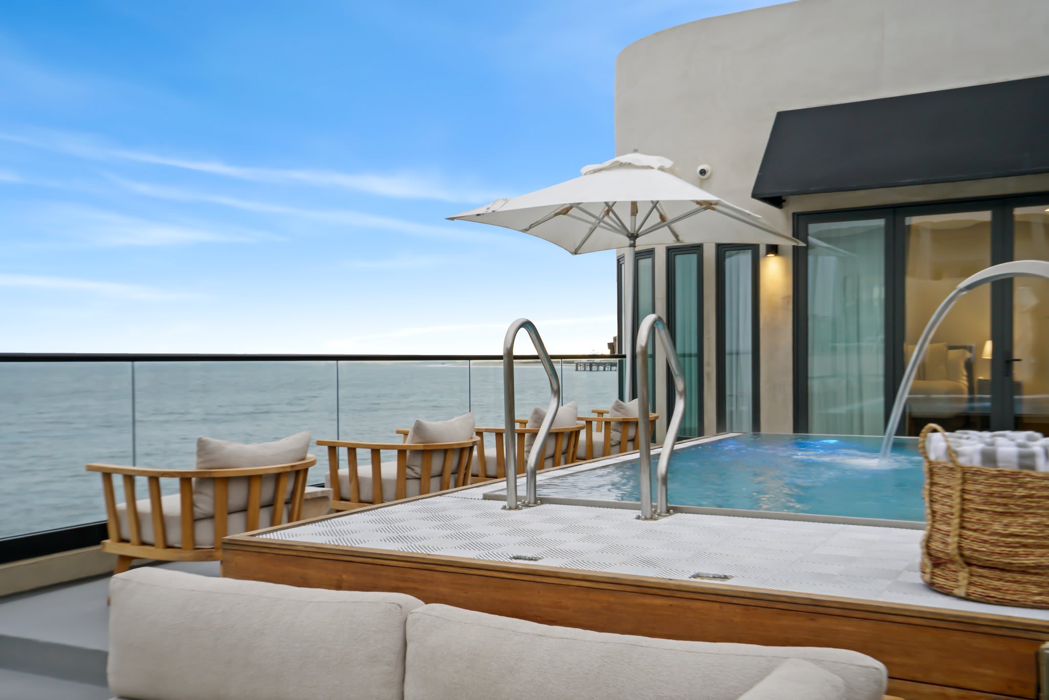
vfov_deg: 37.9
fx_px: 1020
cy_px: 350
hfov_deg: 54.4
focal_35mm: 35
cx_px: 524
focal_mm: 35
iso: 2000
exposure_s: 1/60
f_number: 8
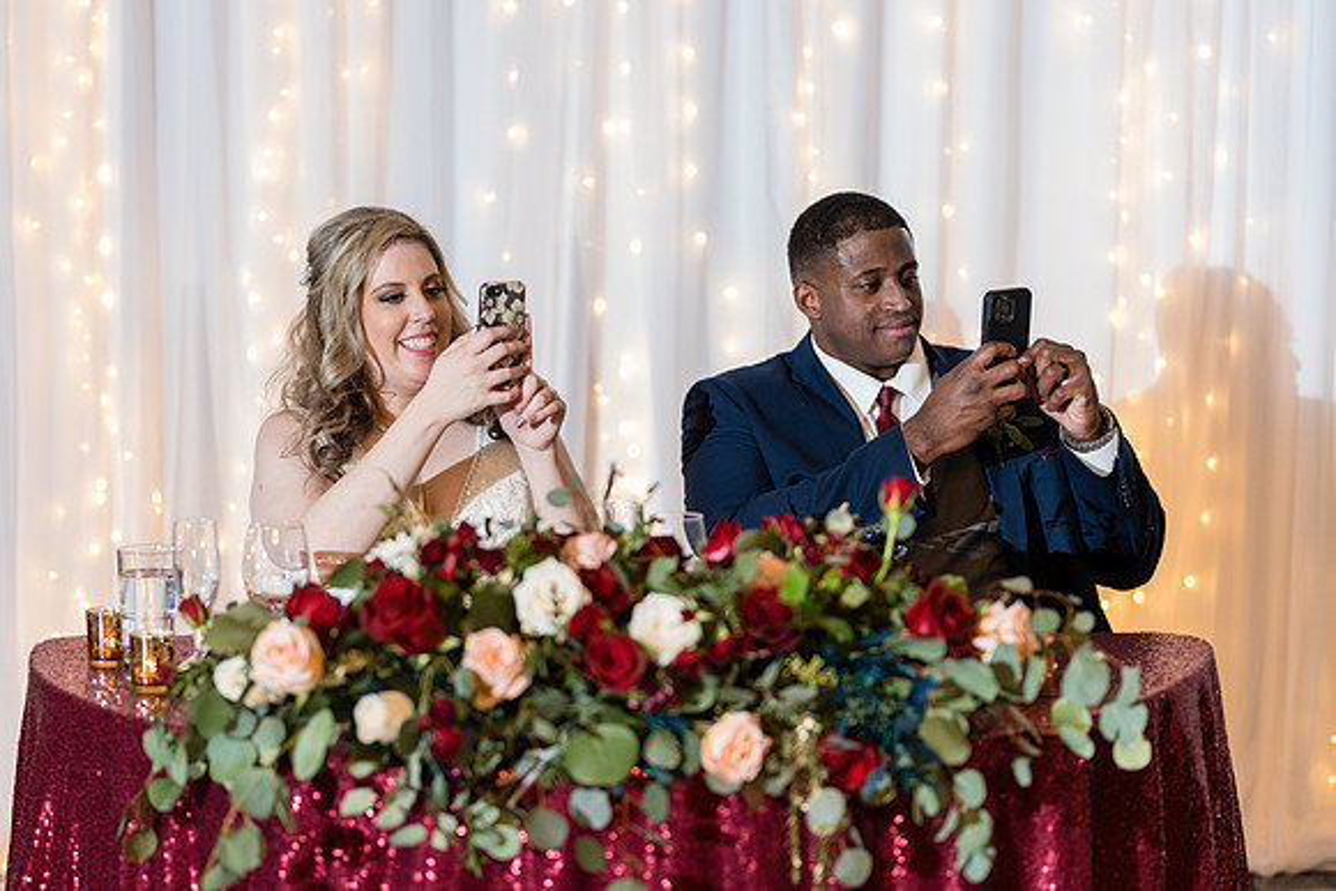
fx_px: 2784
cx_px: 668
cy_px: 446
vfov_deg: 18.2
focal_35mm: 75
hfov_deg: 27.0
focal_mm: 50
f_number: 1.2
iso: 1250
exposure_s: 1/250
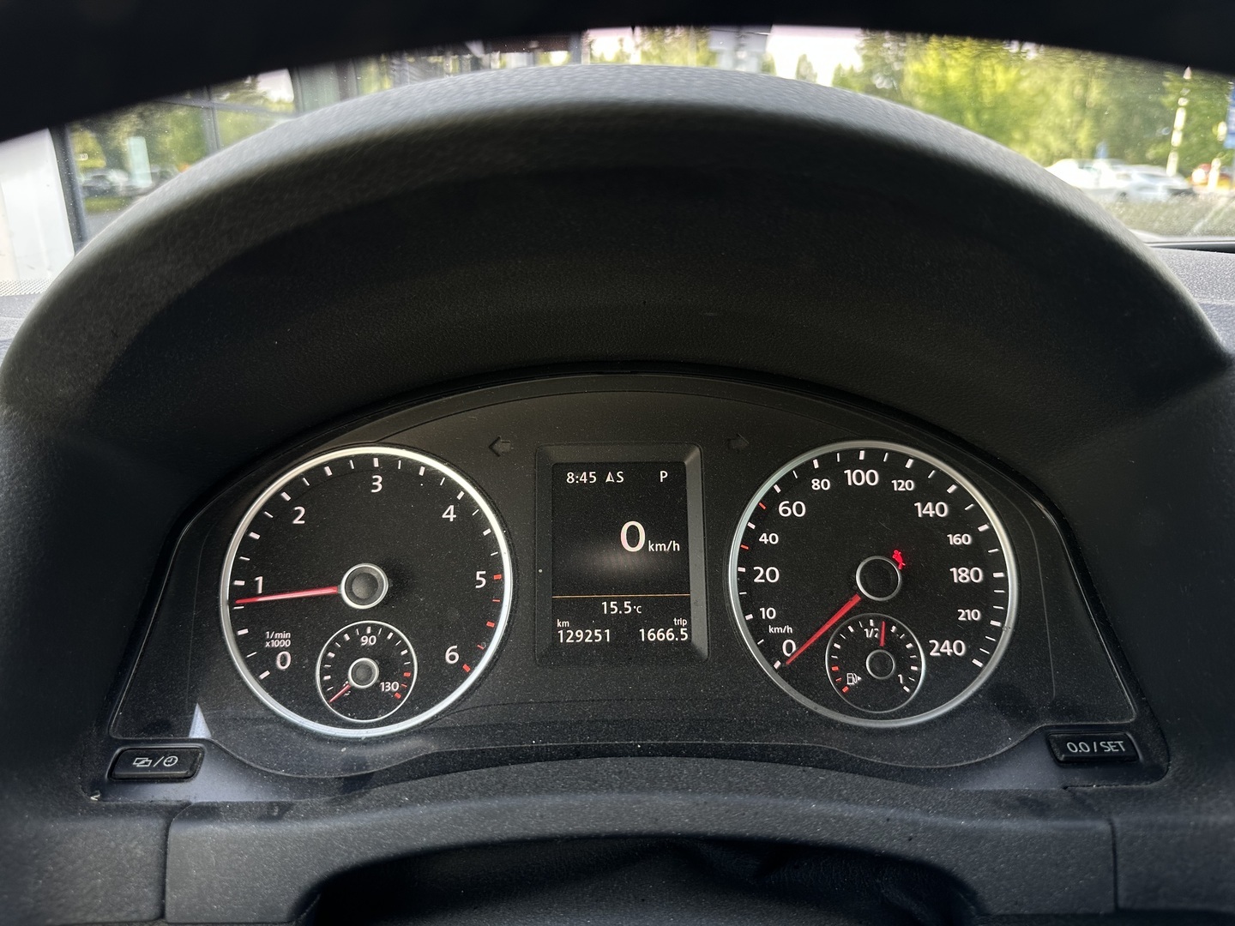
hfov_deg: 71.6
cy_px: 463
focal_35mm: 24
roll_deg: +1.4
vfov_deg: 56.8
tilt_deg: -18.5
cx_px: 618
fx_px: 856
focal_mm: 6.86
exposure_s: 1/121
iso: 125
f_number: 1.78
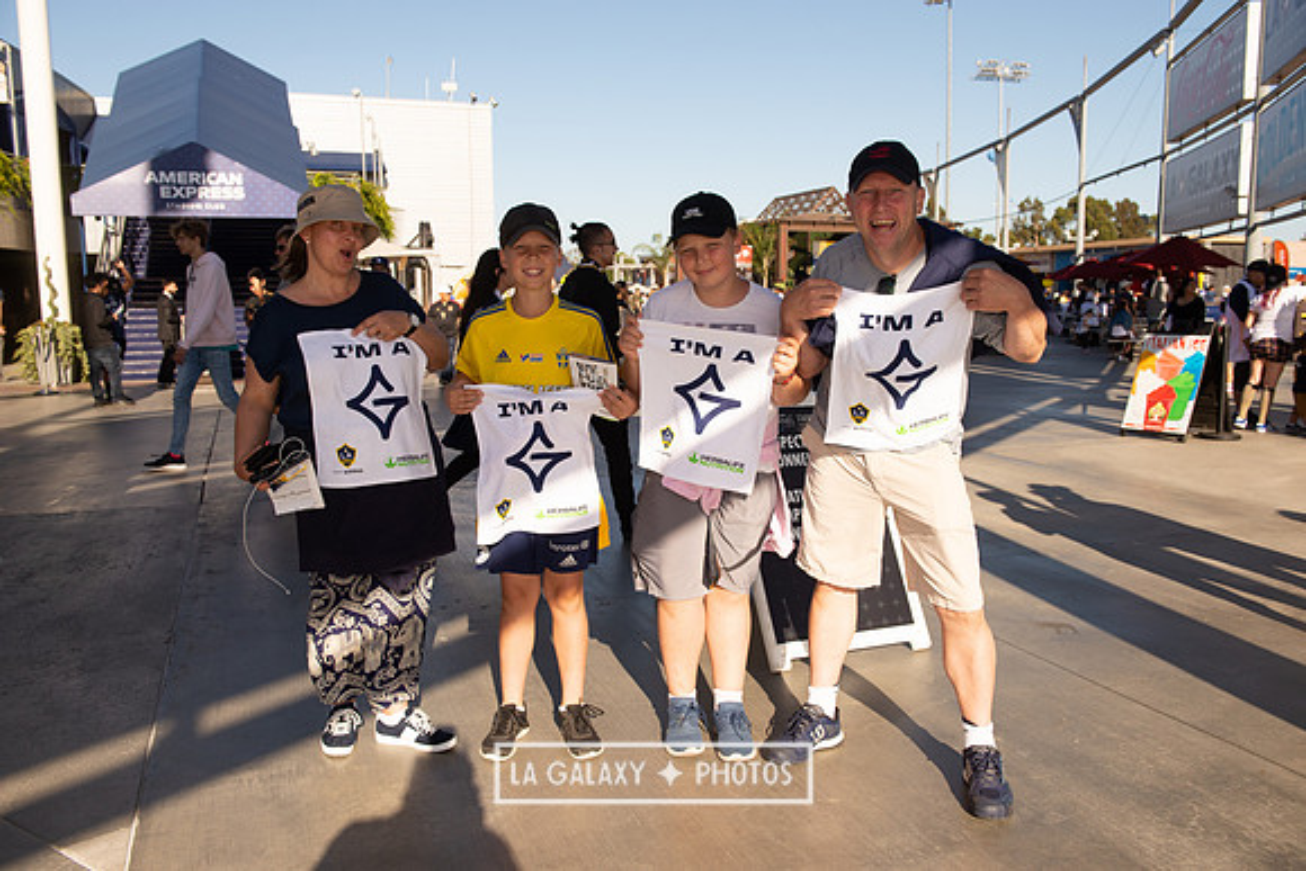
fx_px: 1052
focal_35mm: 29
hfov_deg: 63.6
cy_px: 436
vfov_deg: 45.0
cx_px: 653
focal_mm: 29
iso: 200
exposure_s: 1/1000
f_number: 5.6
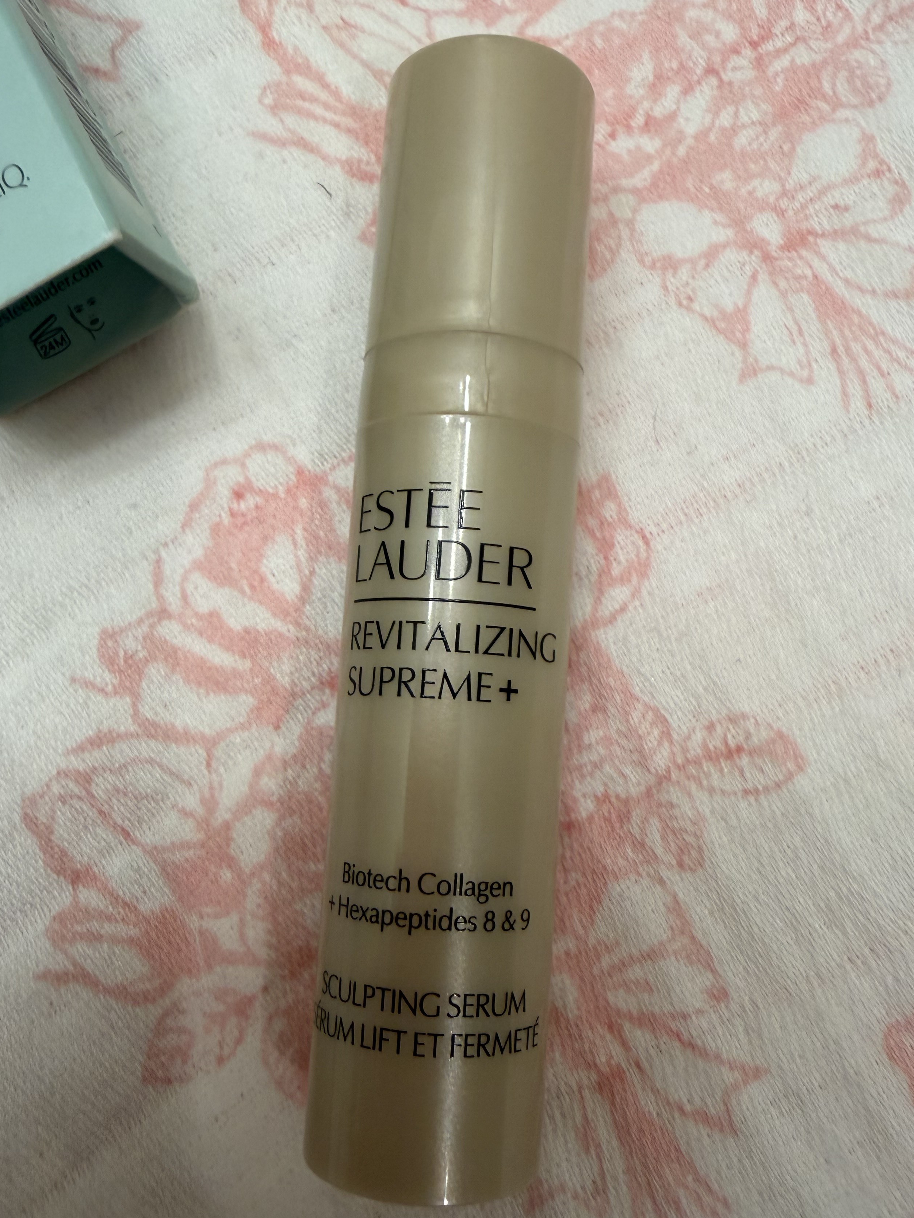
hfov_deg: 48.2
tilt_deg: -80.4
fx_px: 1021
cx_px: 451
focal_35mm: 29
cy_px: 685
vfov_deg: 61.5
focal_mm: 2.22
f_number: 2.2
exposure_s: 1/120
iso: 200
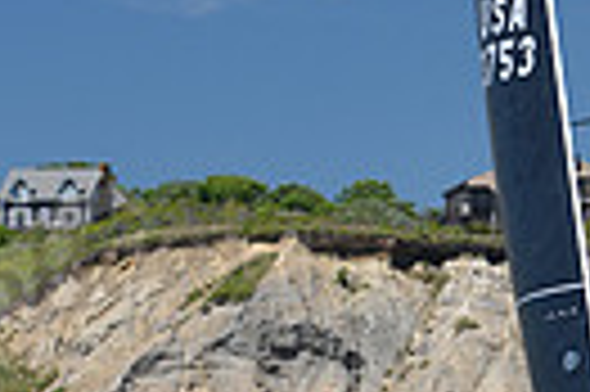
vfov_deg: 3.1
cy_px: -14
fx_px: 7120
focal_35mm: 435
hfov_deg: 4.7
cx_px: 610
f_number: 5
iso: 250
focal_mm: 98
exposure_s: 1/800
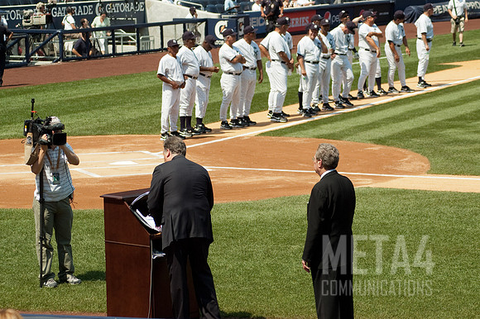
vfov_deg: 9.1
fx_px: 1999
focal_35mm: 150
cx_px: 240
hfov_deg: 13.7
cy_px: 160
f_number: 7.1
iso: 320
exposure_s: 1/800
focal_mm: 100
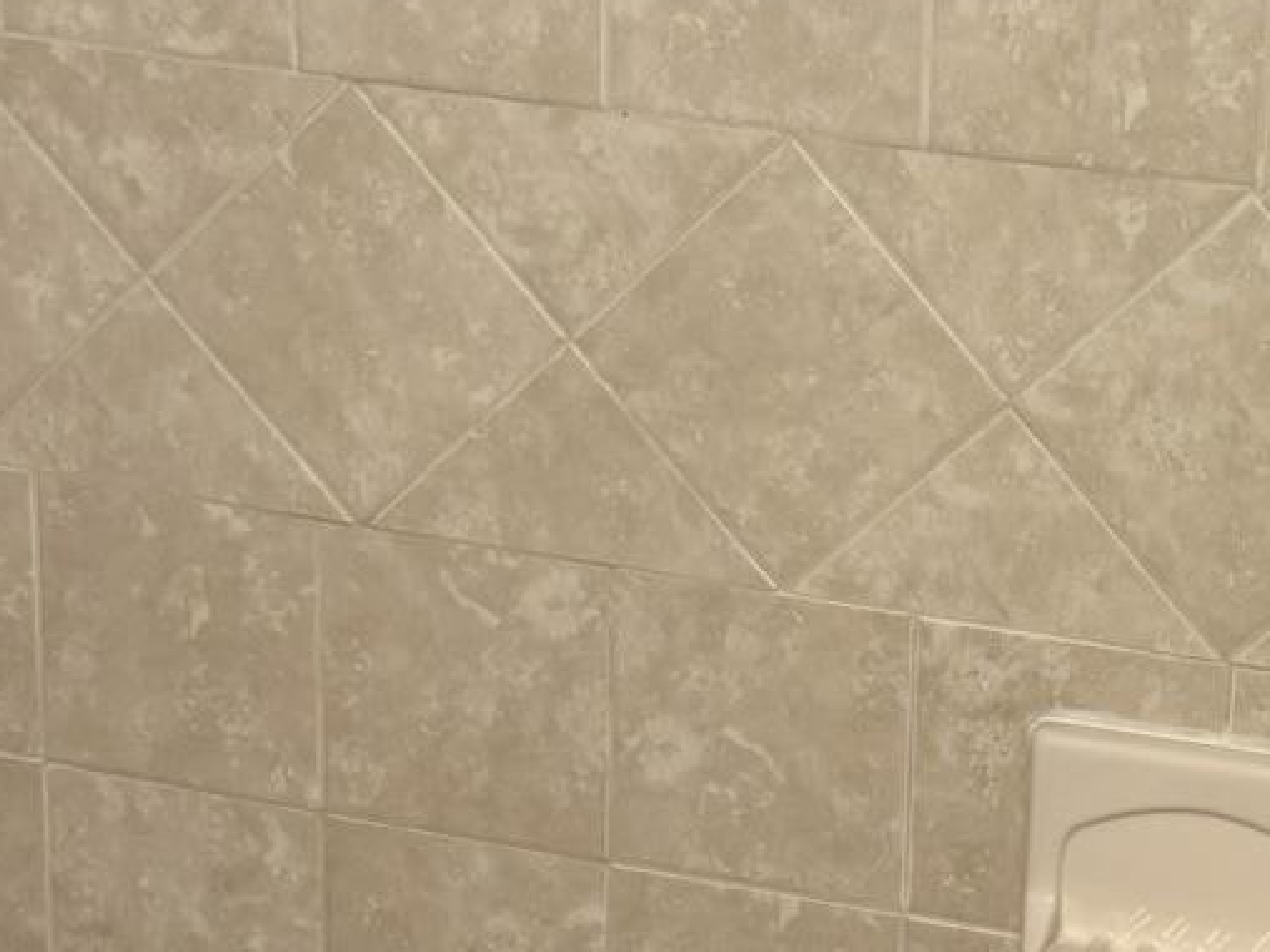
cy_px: 732
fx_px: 3851
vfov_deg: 14.0
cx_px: 1190
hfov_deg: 18.4
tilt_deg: -20.6
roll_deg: -3.7
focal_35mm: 105
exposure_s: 1/120
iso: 100
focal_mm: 5.96
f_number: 1.6
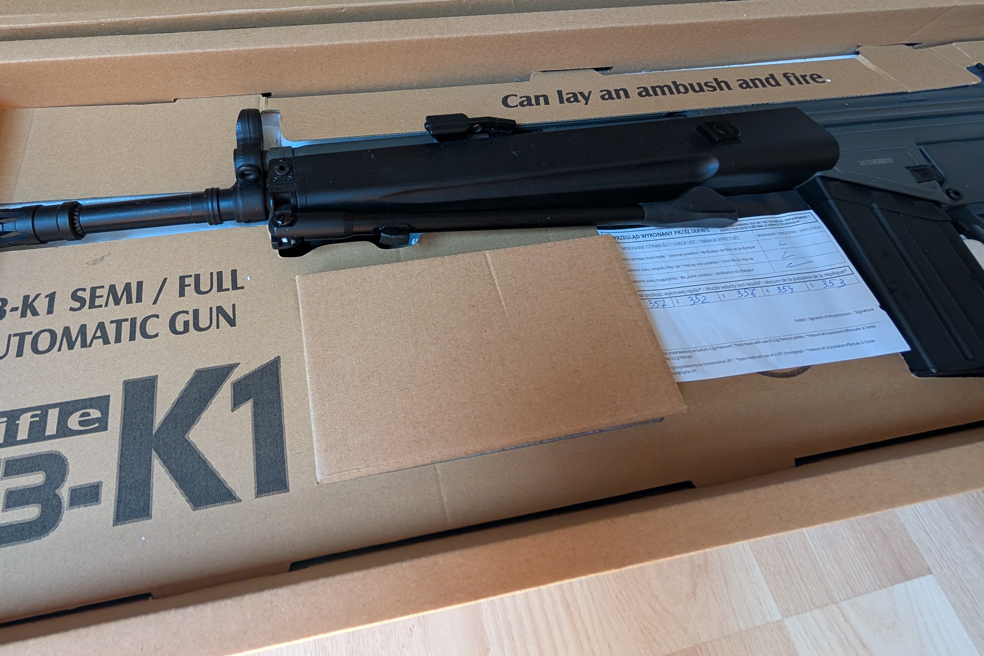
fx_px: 437
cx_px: 373
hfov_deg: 94.9
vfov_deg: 71.1
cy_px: 206
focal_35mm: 16
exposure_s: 1/125
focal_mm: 2.02
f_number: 1.7
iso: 137
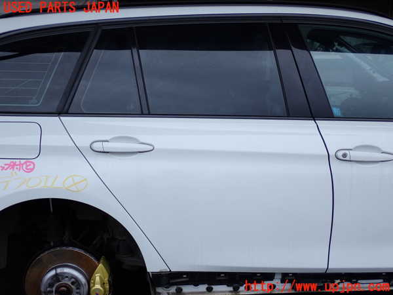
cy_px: 148
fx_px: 500
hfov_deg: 42.9
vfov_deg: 32.9
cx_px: 196
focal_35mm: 44
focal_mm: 7.84
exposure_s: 1/320
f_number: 2.9
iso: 100
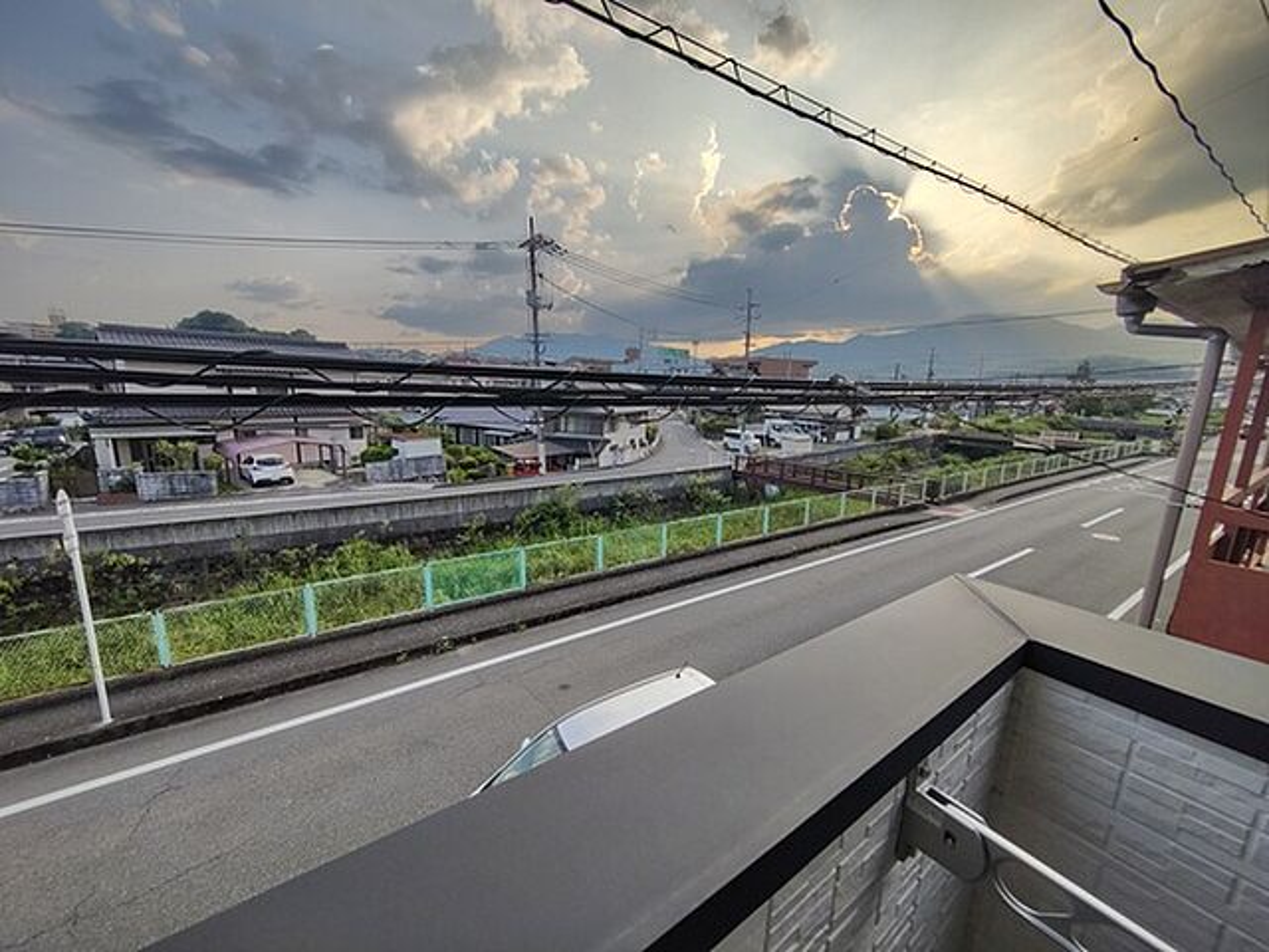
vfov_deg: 89.9
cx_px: 634
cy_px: 476
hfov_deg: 106.2
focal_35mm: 13
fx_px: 477
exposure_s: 1/350
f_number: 2.2
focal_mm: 2.16
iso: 100
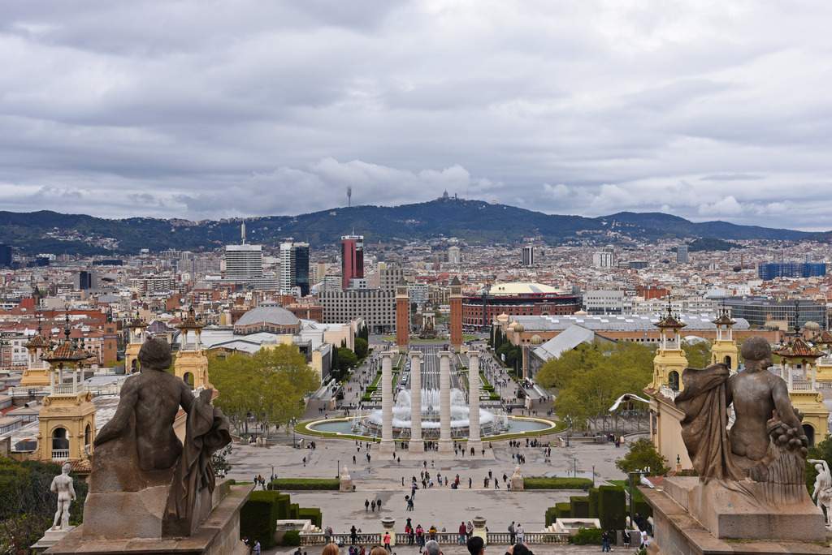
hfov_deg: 42.7
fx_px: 1064
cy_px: 278
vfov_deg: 29.3
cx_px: 416
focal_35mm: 46
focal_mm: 46
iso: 160
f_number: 9
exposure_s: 1/250
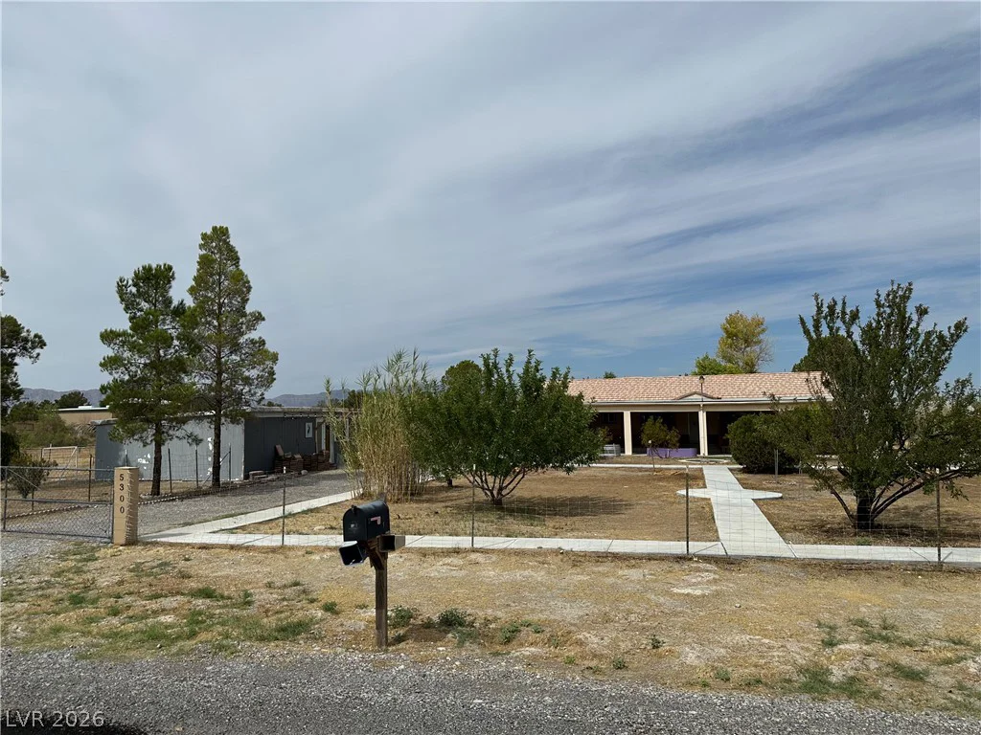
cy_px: 368
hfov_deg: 71.6
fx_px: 680
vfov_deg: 56.8
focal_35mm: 24
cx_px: 490
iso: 80
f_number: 1.78
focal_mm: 6.86
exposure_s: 1/10753
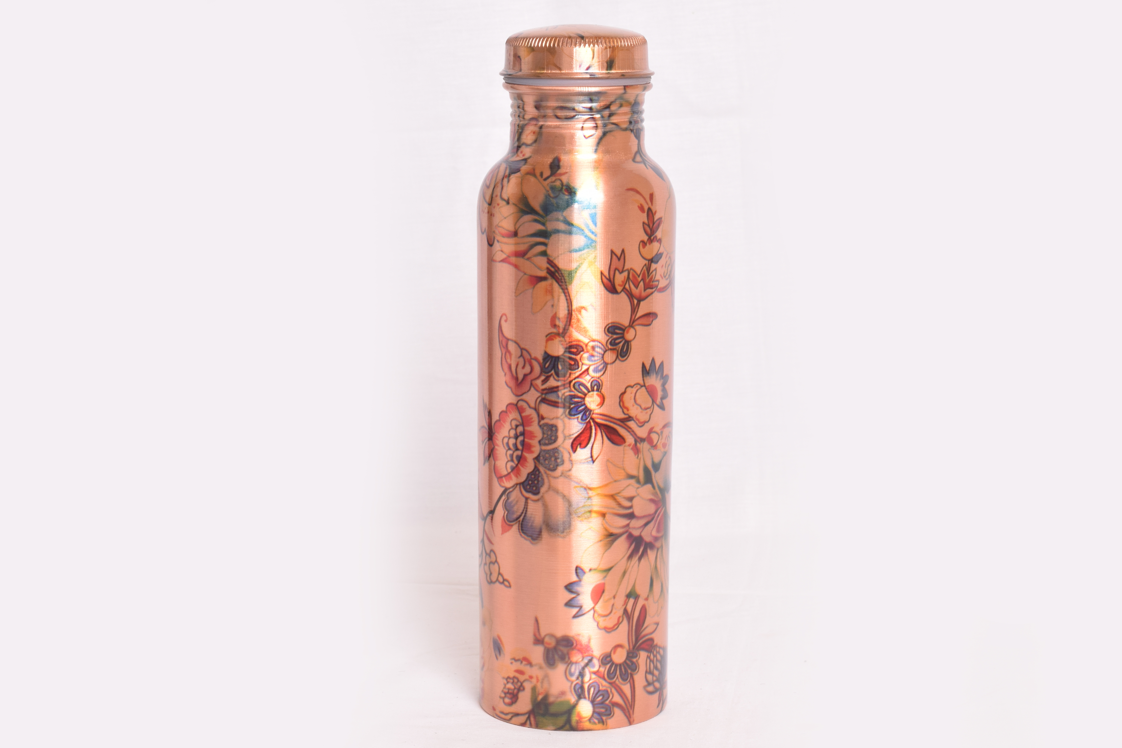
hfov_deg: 28.1
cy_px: 374
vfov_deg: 18.9
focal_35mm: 72
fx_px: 2244
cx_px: 561
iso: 400
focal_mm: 48
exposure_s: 1/160
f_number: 11
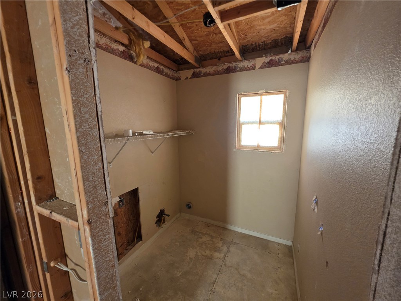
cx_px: 200
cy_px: 150
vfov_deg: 89.9
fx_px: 151
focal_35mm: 13
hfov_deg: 106.2
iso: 500
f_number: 1.9
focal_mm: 2.2
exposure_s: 1/60
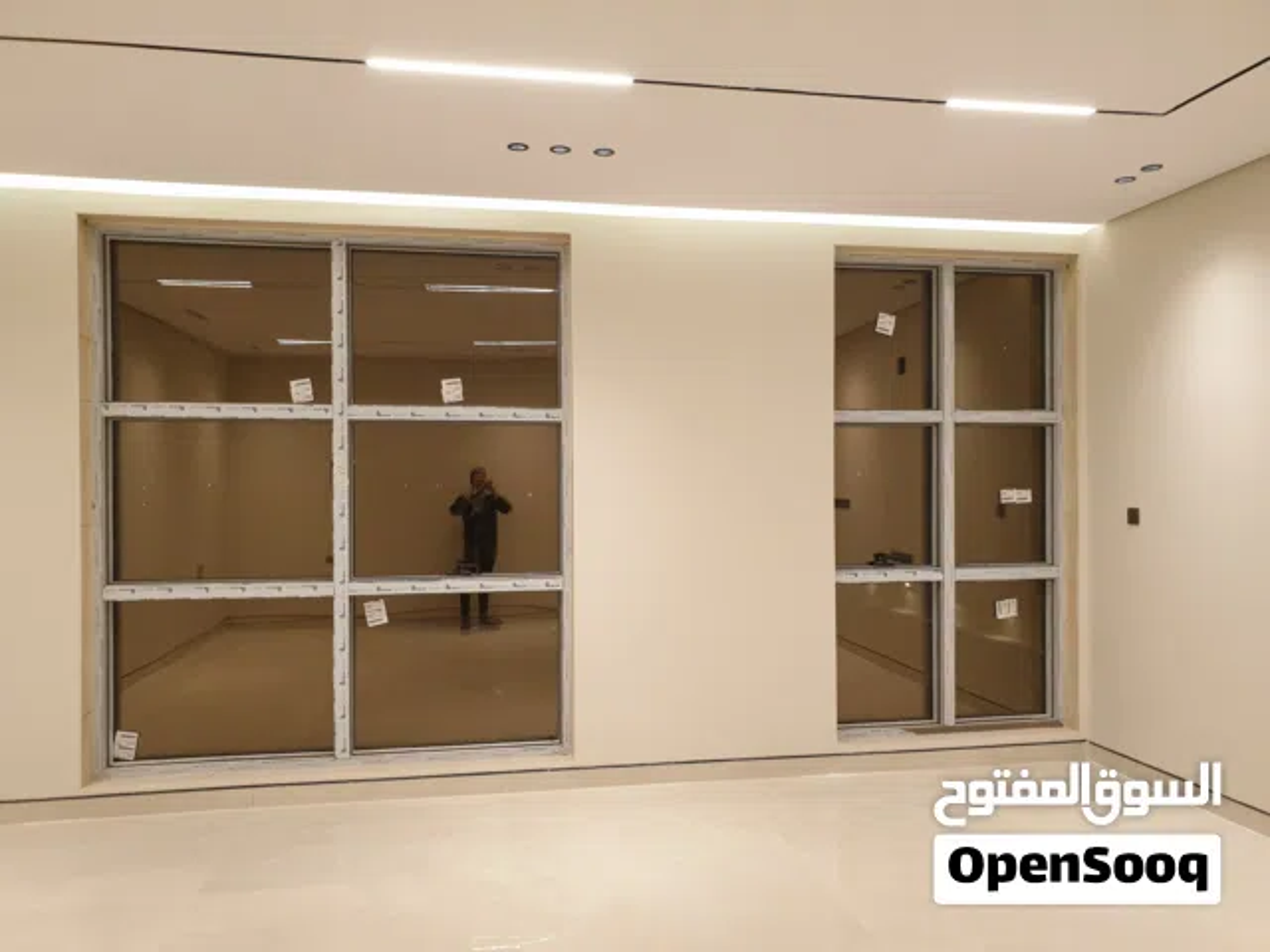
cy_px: 476
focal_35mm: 26
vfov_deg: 53.1
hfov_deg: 67.3
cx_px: 635
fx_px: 954
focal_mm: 4.3
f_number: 2.4
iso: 125
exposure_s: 1/60
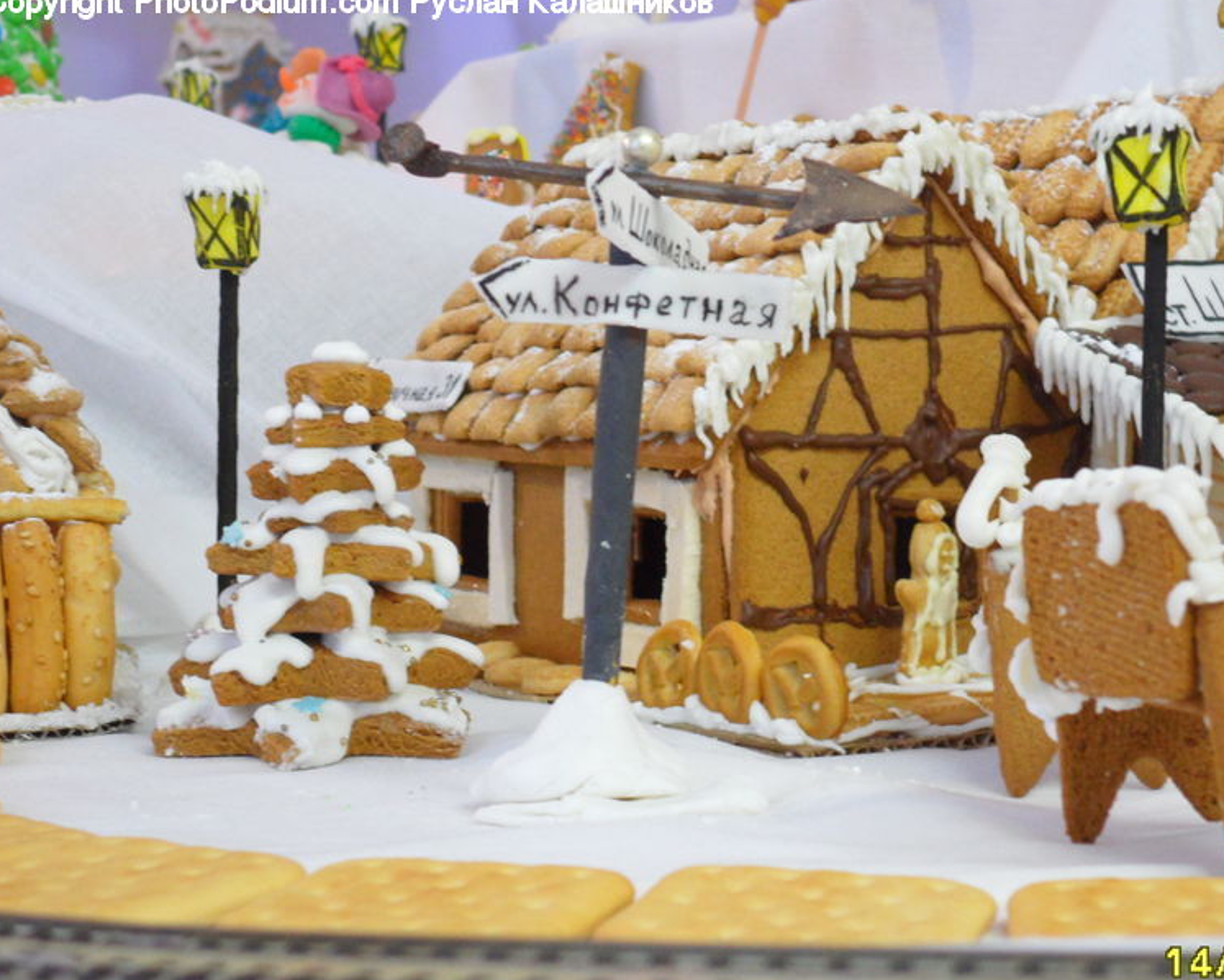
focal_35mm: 87
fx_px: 3152
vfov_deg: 17.7
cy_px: 515
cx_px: 721
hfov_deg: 21.9
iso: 400
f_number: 3.9
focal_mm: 13.2
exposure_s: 1/10
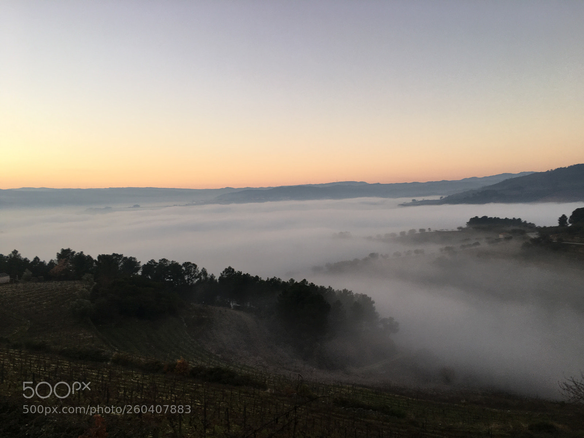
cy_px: 219
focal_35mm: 29
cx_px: 292
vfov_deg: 48.2
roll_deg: +0.0
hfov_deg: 61.7
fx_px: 489
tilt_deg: -2.5
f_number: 2.2
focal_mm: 4.15
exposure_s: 1/50
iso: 25
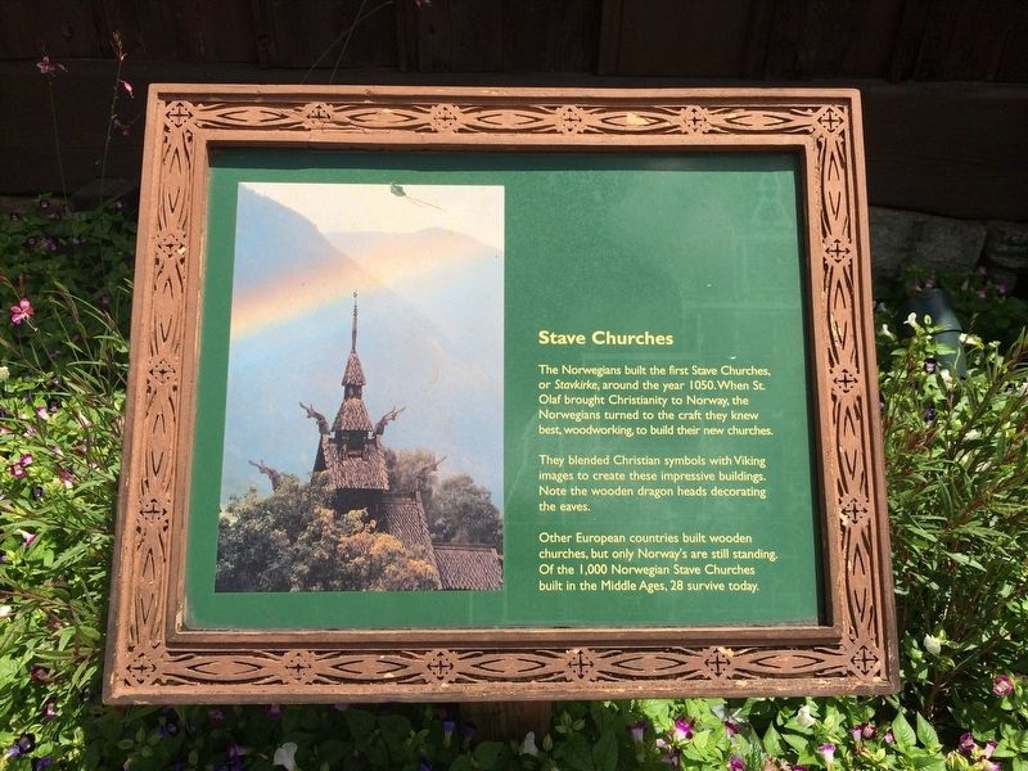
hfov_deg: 60.0
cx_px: 514
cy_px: 386
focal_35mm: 30
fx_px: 891
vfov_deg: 46.8
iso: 40
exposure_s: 1/2564
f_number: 2.2
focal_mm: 4.12
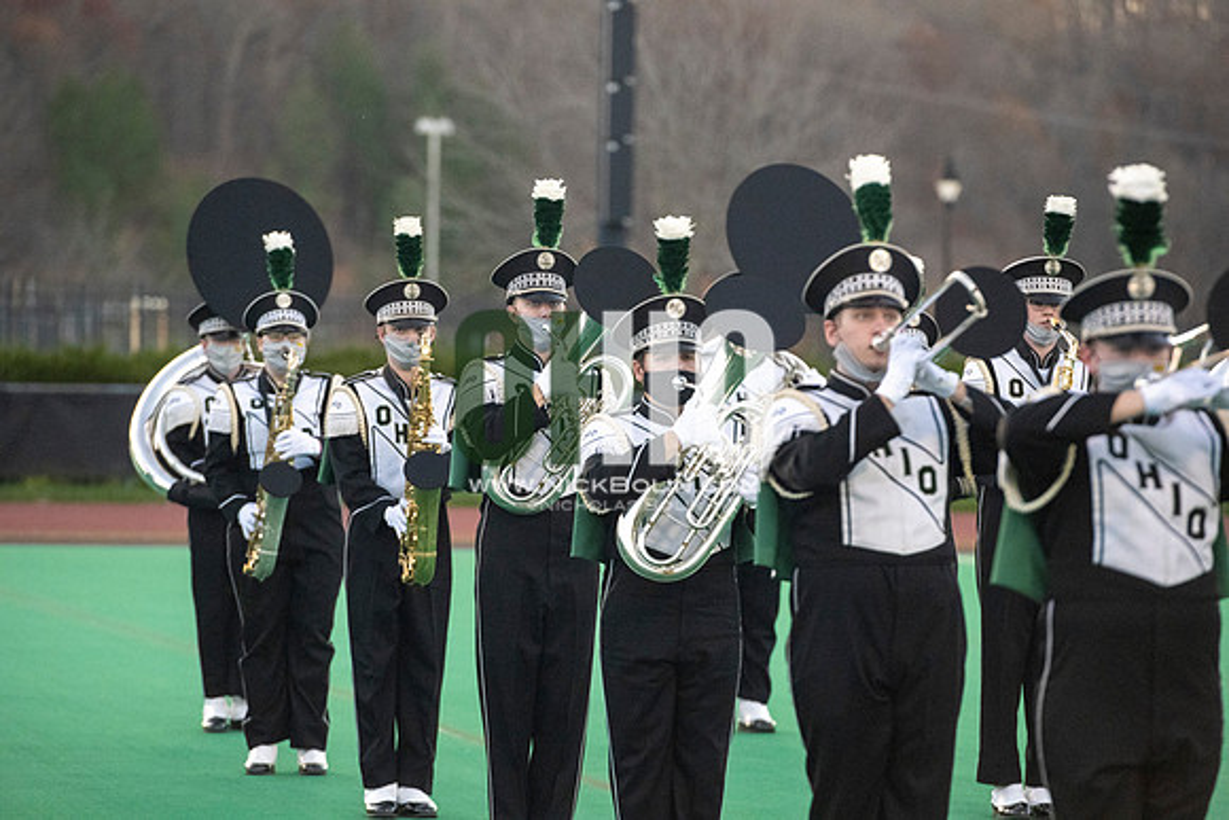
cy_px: 410
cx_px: 614
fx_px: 6829
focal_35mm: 200
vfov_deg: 6.9
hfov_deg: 10.3
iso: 5000
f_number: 4.5
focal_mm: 200
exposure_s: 1/5000
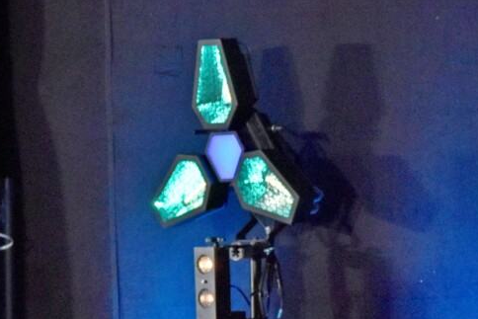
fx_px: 6003
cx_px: -162
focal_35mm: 452
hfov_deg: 4.5
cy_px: 246
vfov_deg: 3.0
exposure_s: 1/500
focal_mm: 90
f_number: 4.8
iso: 1600
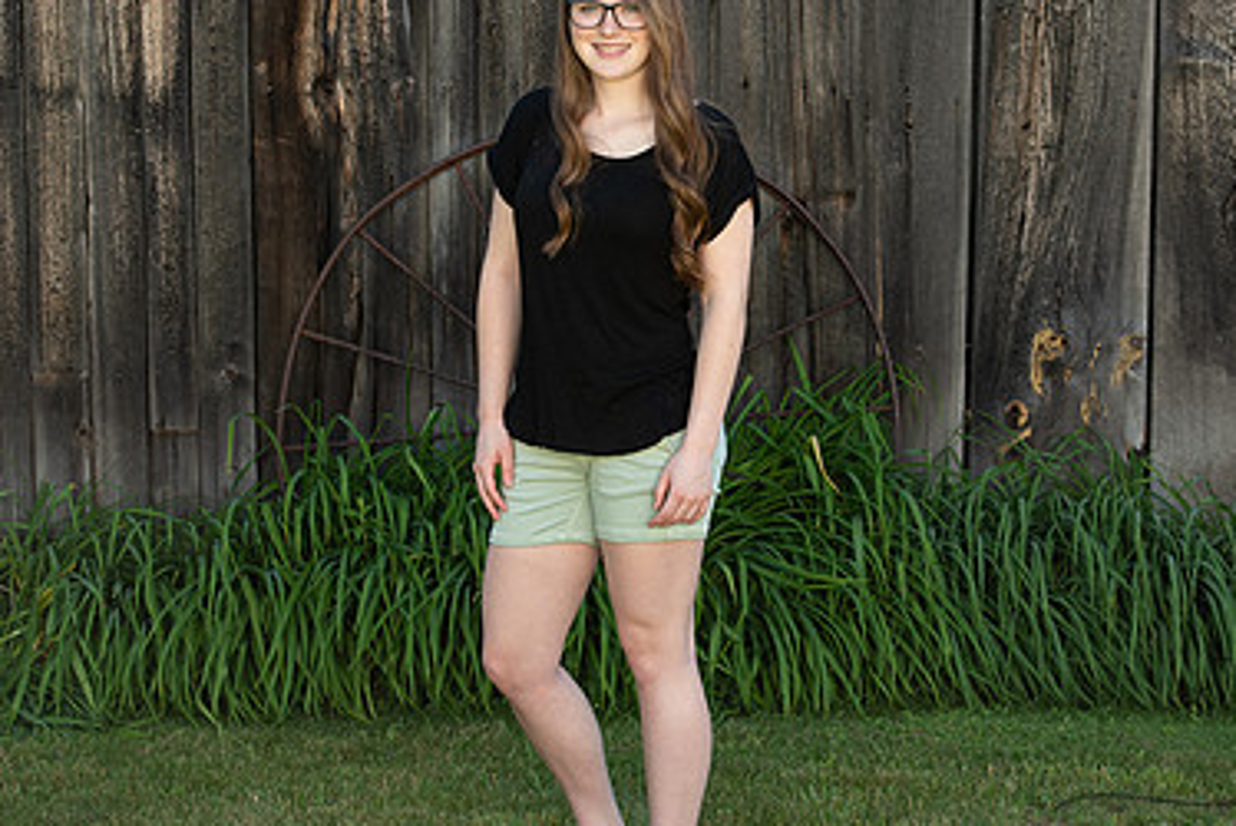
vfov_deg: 11.5
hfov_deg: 17.2
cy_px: 349
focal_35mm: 119
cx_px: 694
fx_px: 4089
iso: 400
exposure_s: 1/200
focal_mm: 75
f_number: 5.6
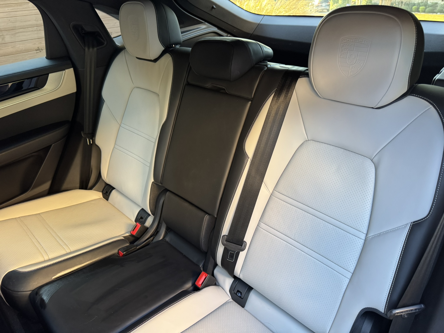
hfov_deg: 71.6
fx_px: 308
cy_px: 166
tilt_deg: -30.3
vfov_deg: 56.8
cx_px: 222
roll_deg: +4.6
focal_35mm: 24
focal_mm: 6.76
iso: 200
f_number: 1.78
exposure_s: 1/63
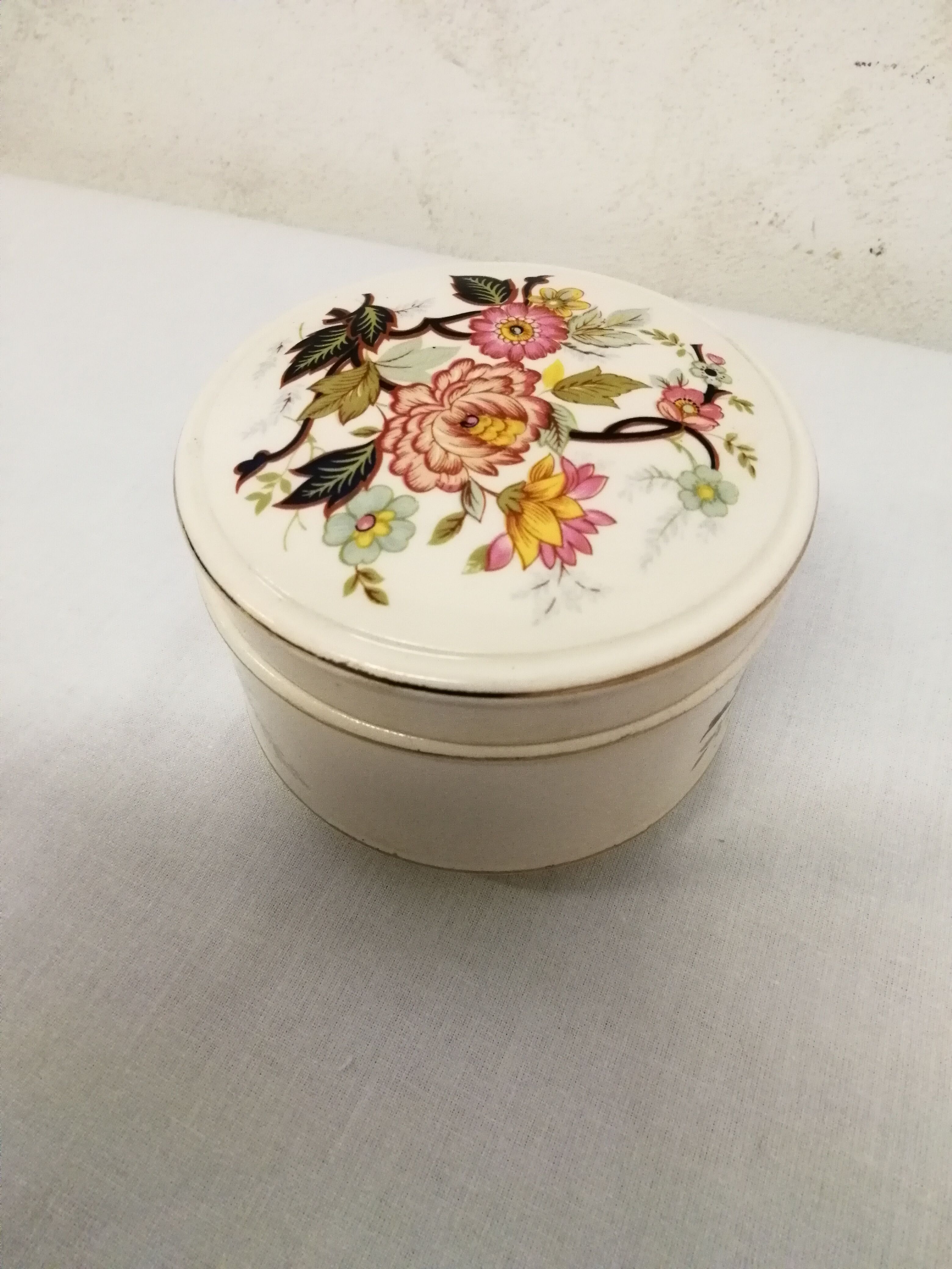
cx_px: 476
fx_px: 880
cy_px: 634
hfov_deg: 56.8
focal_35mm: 24
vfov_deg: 71.6
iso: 200
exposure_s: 1/100
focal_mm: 2.38
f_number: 2.2
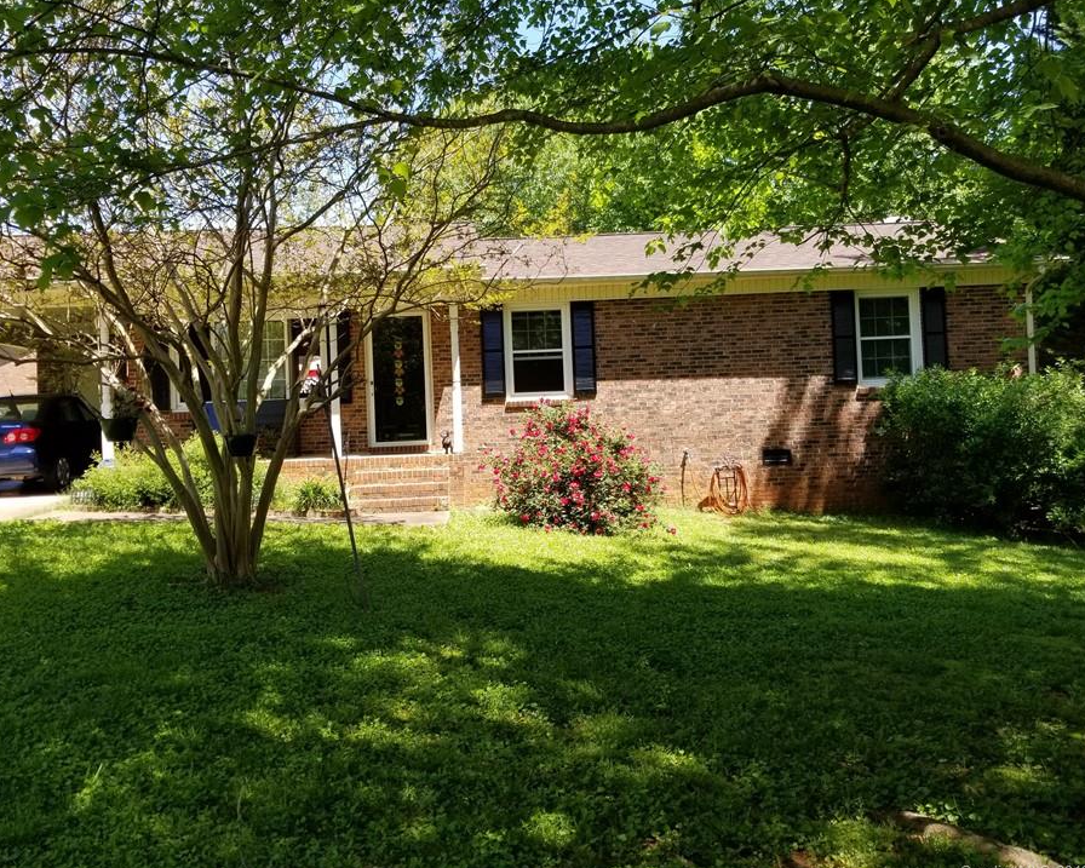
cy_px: 419
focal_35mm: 29
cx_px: 480
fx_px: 931
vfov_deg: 50.0
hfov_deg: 60.3
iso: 50
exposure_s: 1/632
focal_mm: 4.25
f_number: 1.7
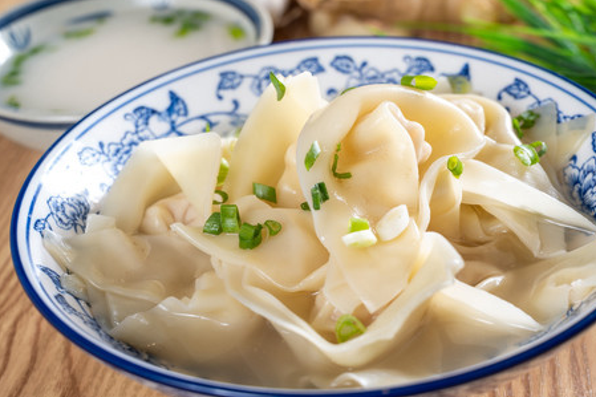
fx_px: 1076
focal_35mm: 65
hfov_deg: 30.9
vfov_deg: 20.9
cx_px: 356
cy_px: 210
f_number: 7.1
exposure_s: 1/125
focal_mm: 54
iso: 50
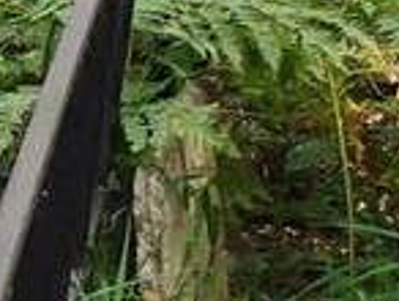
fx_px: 2101
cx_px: -951
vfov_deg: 8.2
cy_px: 57
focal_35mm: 182
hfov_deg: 8.4
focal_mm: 4.77
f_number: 1.75
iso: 125
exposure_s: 1/120
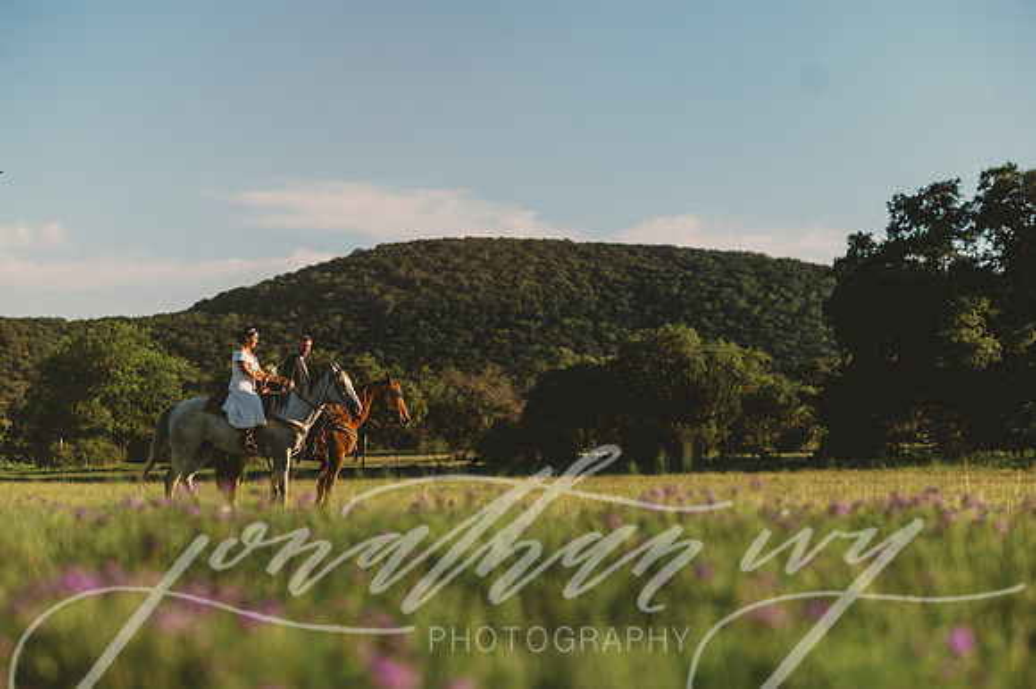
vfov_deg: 16.1
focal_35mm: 85
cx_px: 518
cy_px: 344
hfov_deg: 23.9
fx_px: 2445
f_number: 2.8
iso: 80
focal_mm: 85
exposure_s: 1/2000
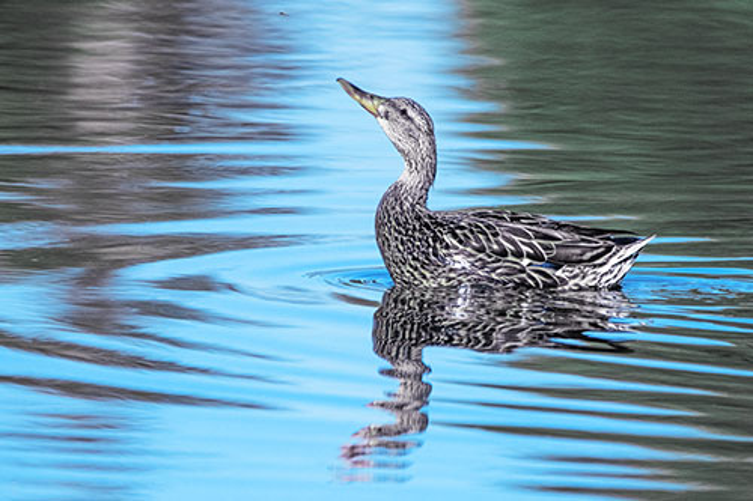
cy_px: 250
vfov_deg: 1.4
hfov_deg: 2.2
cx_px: 376
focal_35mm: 950
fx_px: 19863
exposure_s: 1/3200
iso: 2000
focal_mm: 950
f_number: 12
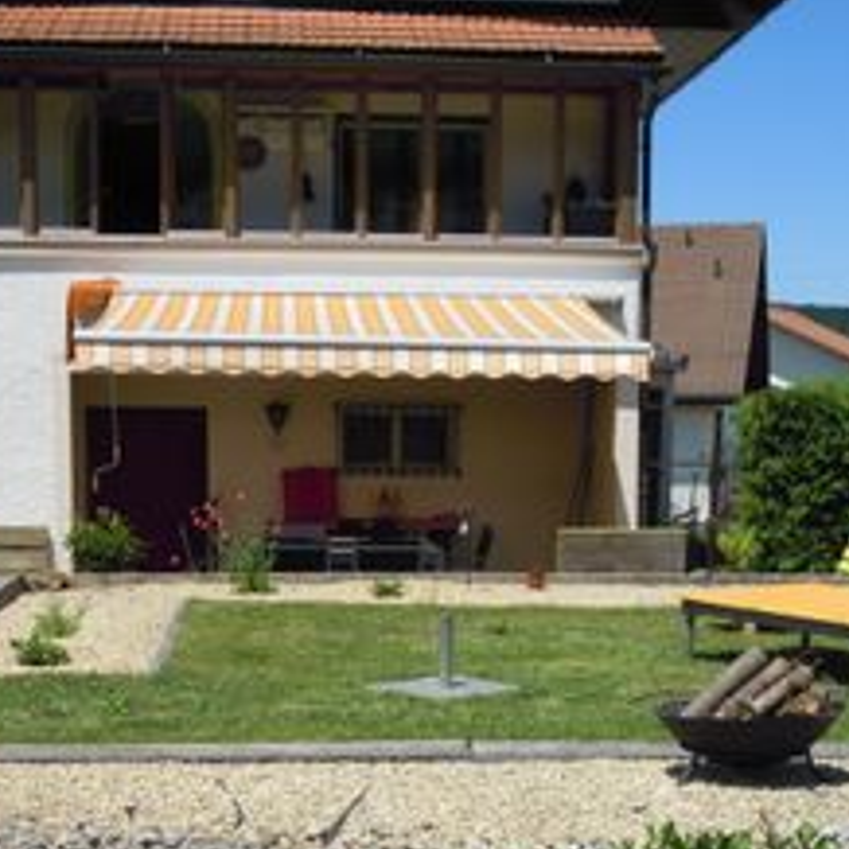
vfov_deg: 24.8
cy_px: 720
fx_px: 1887
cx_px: 424
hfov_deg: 25.4
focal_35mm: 68
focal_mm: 5
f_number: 5.4
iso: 100
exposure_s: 1/500
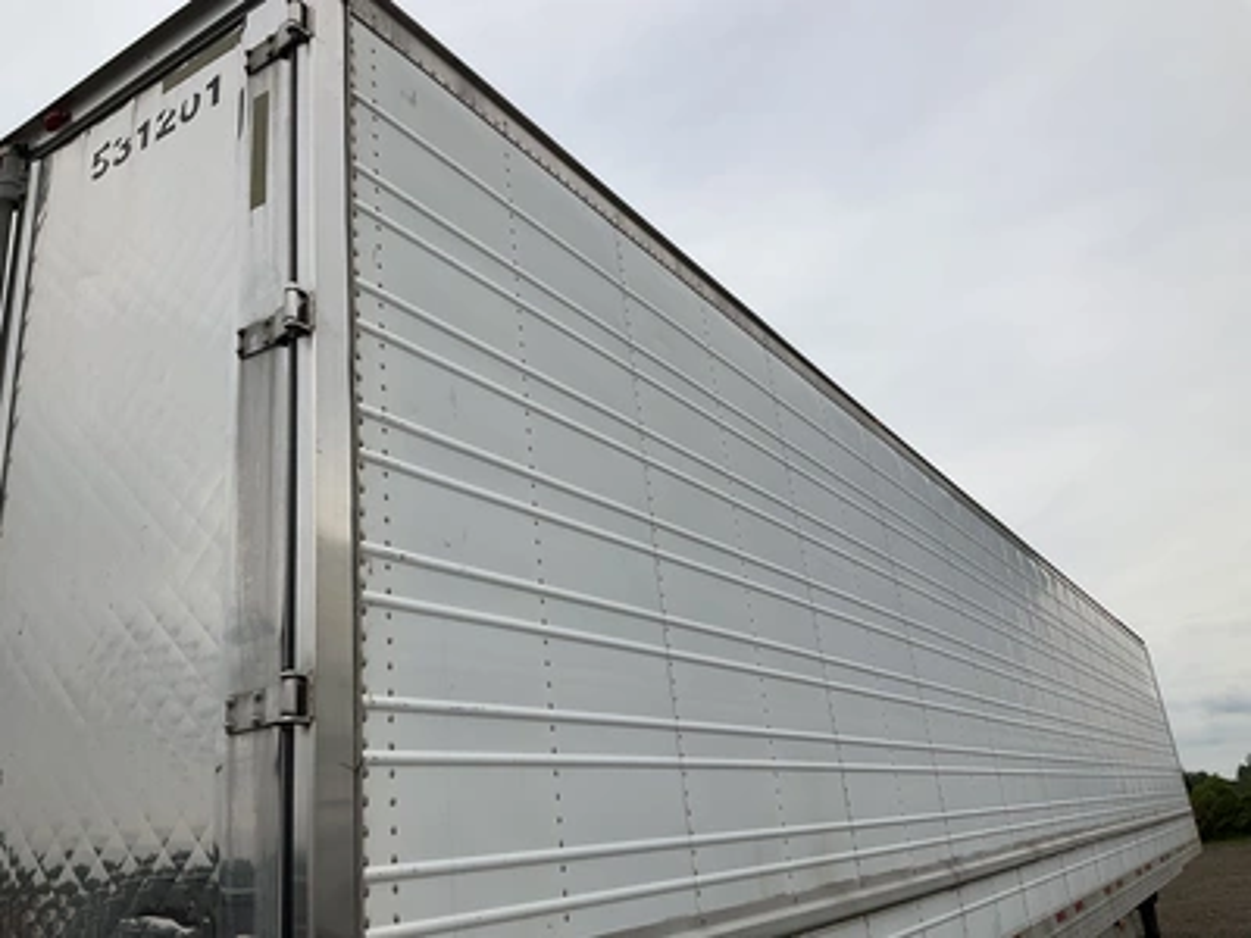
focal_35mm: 29
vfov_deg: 48.2
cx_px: 626
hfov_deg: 61.7
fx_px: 1048
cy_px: 469
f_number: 1.8
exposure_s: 1/2538
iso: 25
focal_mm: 3
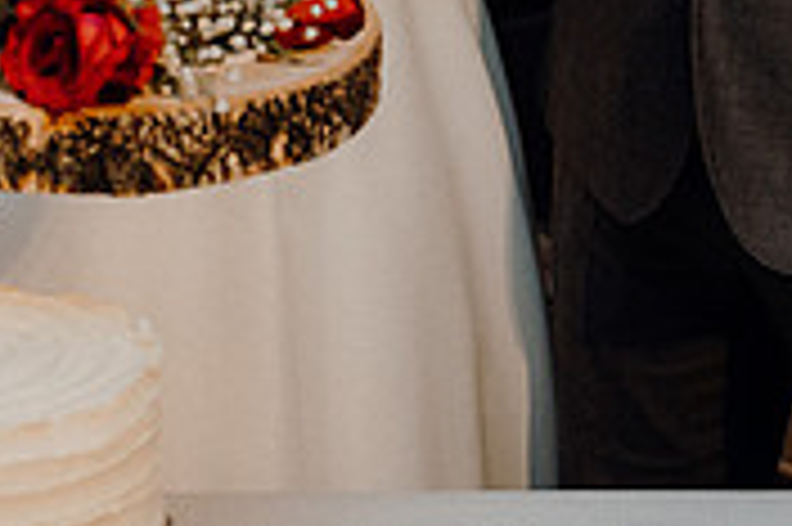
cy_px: -335
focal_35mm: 112
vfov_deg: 11.5
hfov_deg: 18.3
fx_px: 2462
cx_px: 315
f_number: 3.5
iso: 2500
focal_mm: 34
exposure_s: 1/160
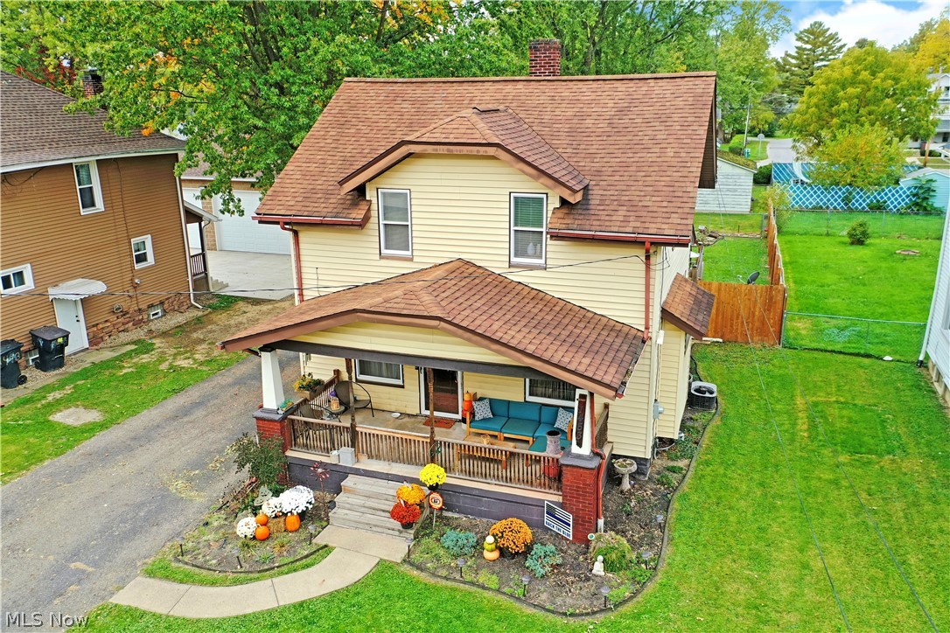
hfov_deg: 65.5
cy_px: 316
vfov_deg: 46.4
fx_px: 739
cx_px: 475
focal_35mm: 28
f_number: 3.5
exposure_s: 1/80
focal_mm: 10.26
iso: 100
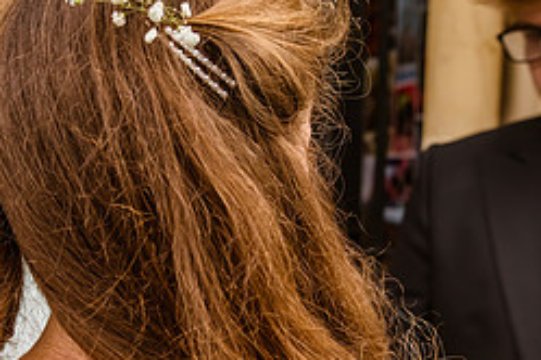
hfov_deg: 34.9
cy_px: 220
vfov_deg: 24.1
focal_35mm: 56
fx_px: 841
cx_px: 135
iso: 400
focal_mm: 24
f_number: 4.5
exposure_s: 1/1600
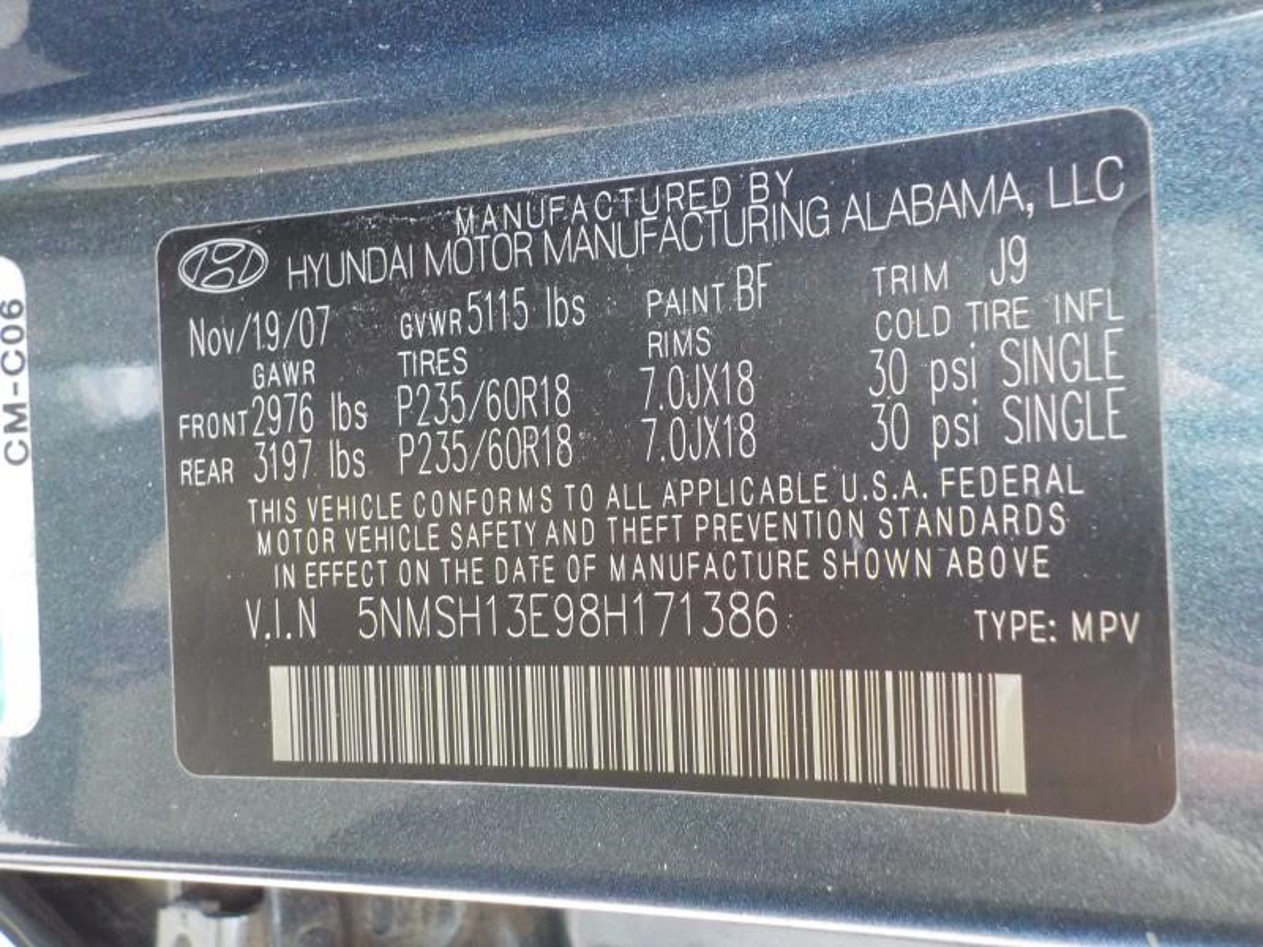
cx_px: 632
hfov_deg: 60.0
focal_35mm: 30
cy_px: 474
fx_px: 1095
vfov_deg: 46.8
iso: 400
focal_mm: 4.1
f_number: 3.3
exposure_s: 1/10
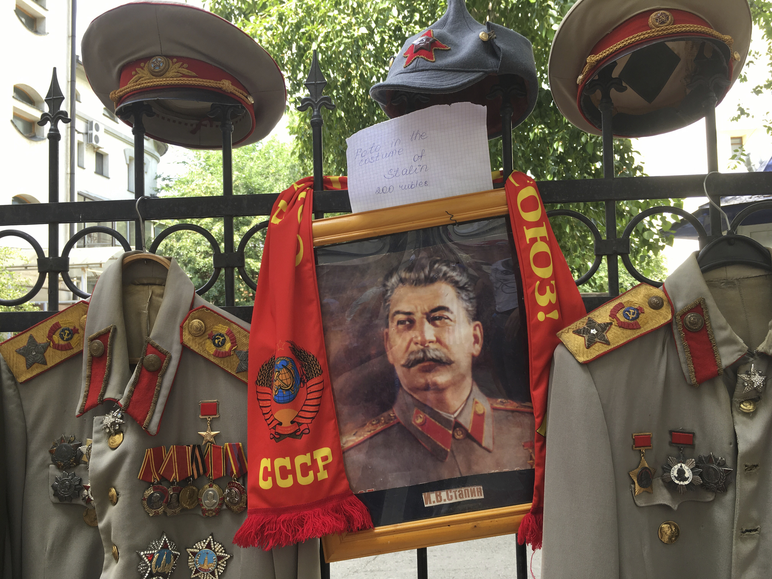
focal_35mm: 29
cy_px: 290
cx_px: 386
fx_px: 647
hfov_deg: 61.7
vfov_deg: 48.2
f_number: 2.2
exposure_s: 1/131
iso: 25
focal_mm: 4.15
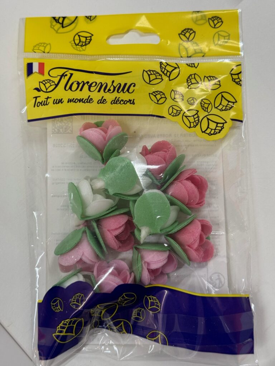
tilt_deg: -83.7
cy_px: 183
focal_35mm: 48
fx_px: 508
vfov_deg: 39.7
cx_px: 138
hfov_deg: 30.3
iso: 50
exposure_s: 1/50
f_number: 1.78
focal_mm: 6.86
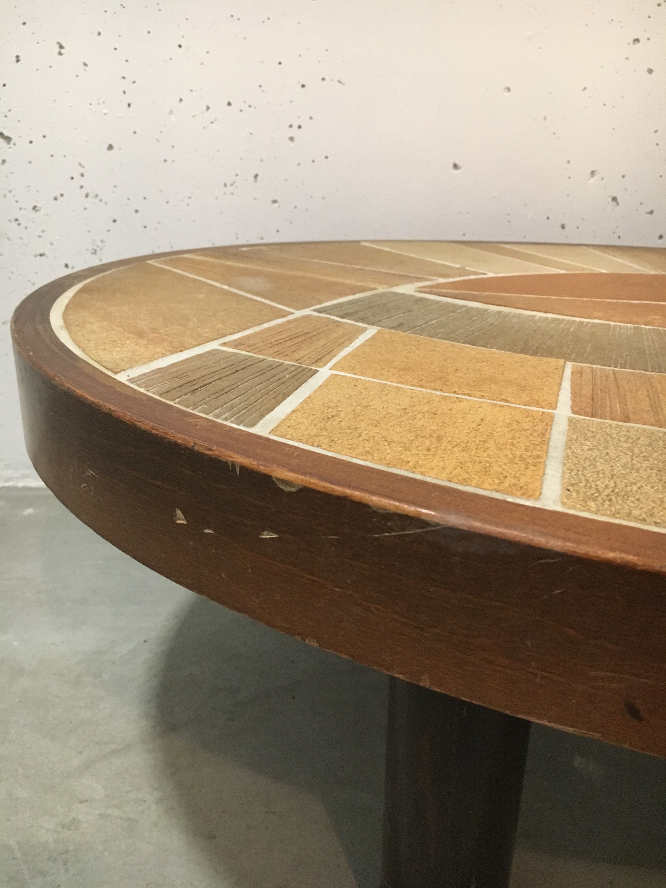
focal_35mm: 29
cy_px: 444
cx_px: 333
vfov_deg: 61.7
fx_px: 744
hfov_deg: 48.2
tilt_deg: -24.3
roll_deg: -2.9
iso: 200
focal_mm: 4.15
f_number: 2.2
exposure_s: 1/25
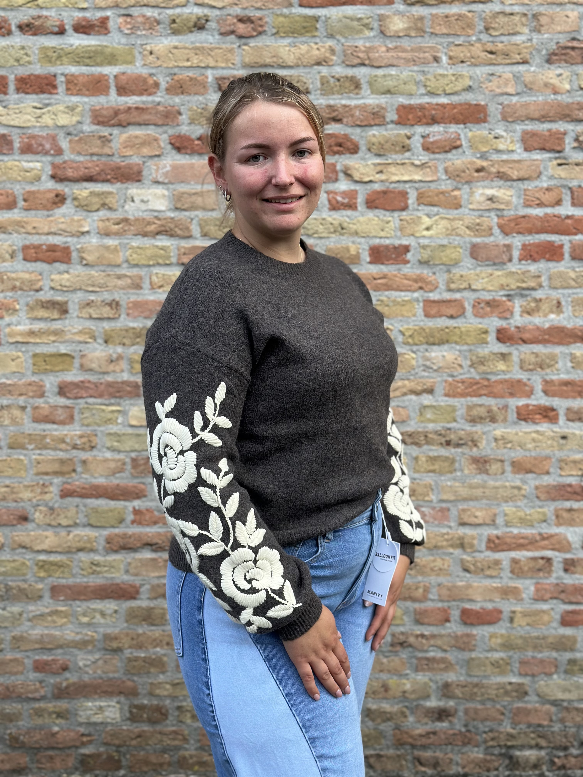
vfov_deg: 39.7
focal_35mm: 48
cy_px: 388
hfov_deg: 30.3
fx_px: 1078
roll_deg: -0.9
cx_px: 292
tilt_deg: -8.9
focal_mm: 6.86
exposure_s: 1/93
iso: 125
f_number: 1.78
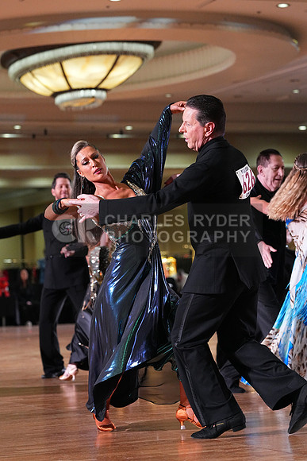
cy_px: 230
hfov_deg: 11.7
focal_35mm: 117
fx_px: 1496
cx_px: 154
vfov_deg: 17.5
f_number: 4.5
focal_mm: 117
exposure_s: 1/400
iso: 6400
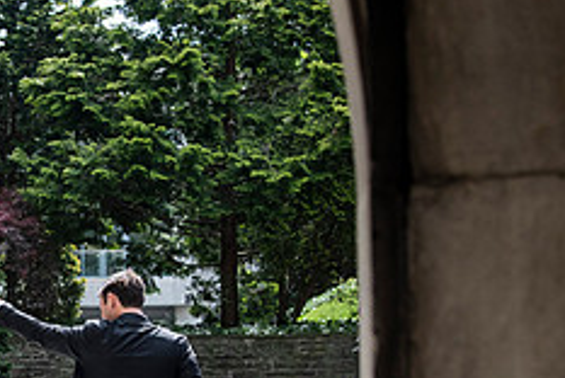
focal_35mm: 174
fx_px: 2734
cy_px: 340
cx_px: -85
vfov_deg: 7.9
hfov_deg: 11.6
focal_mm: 70
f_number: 4.5
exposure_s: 1/4000
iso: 1000
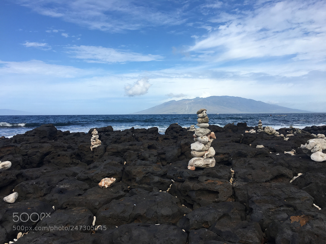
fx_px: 273
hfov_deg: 61.7
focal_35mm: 29
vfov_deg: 48.2
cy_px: 122
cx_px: 163
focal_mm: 4.15
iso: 25
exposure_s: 1/1672
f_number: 2.2
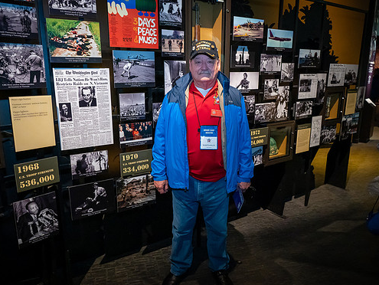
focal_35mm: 27
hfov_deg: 65.3
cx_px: 184
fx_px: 296
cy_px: 144
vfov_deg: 51.4
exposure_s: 1/50
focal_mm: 24
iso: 8000
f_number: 5.6
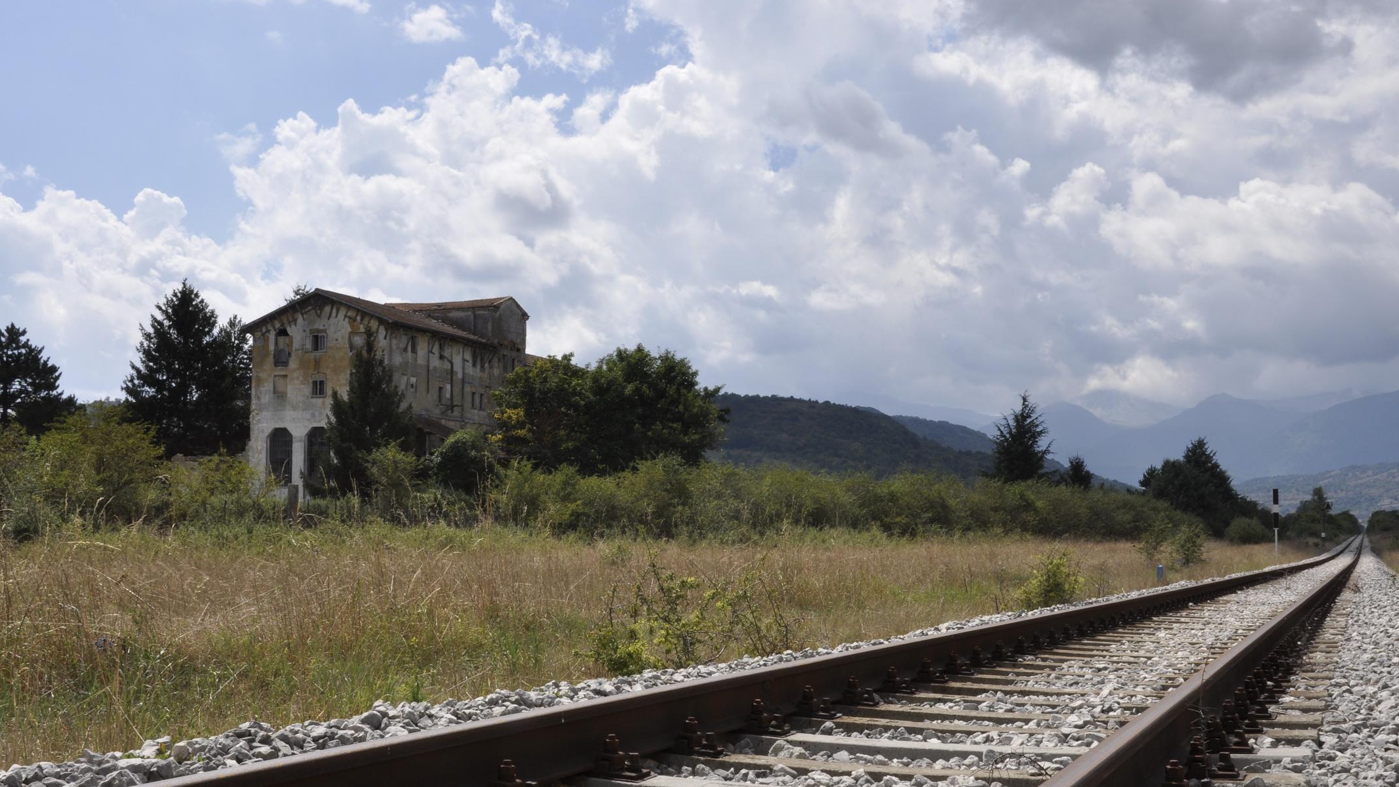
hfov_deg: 49.4
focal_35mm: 41
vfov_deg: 29.0
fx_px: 1521
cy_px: 451
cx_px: 697
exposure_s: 1/125
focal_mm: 26
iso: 200
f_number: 22
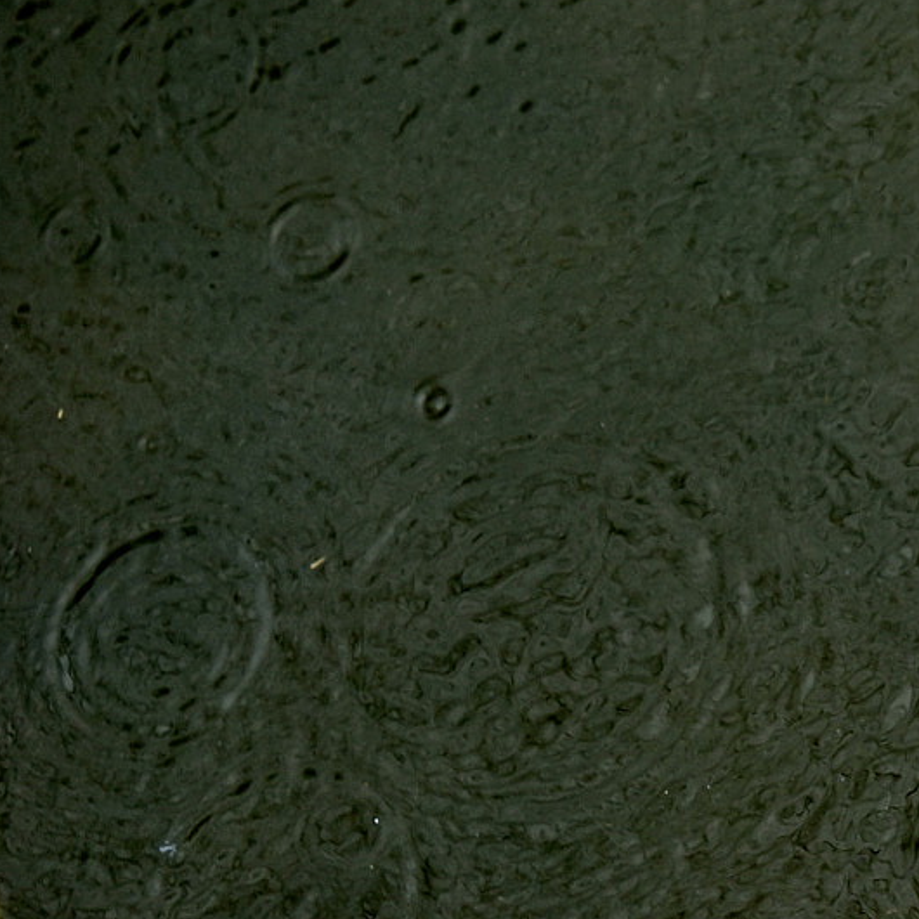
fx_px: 6938
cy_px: 903
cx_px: 1323
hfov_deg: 7.5
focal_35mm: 231
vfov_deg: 7.5
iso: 200
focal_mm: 90
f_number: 4.5
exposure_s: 1/125
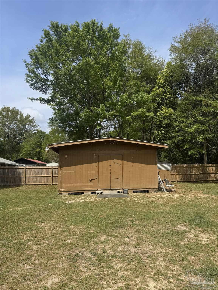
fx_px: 202
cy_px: 145
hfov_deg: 56.8
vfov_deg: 71.6
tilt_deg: +8.4
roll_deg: +0.8
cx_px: 109
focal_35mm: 24
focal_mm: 6.76
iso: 80
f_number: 1.78
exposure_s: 1/4049
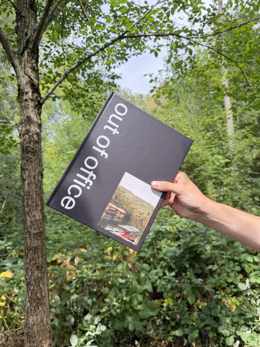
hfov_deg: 56.7
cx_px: 130
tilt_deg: +7.5
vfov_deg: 71.6
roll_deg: +6.0
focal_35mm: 24
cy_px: 174
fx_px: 241
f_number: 1.78
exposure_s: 1/589
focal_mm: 6.76
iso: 100
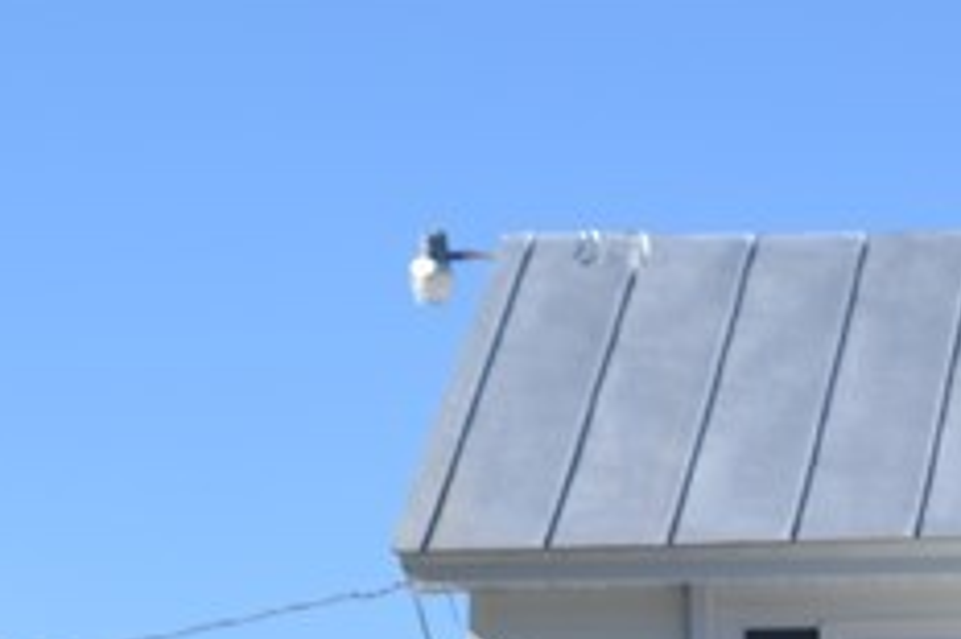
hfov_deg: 10.8
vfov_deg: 7.4
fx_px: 4855
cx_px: 1493
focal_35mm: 182
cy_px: 936
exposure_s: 1/250
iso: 100
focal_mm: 26
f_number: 8
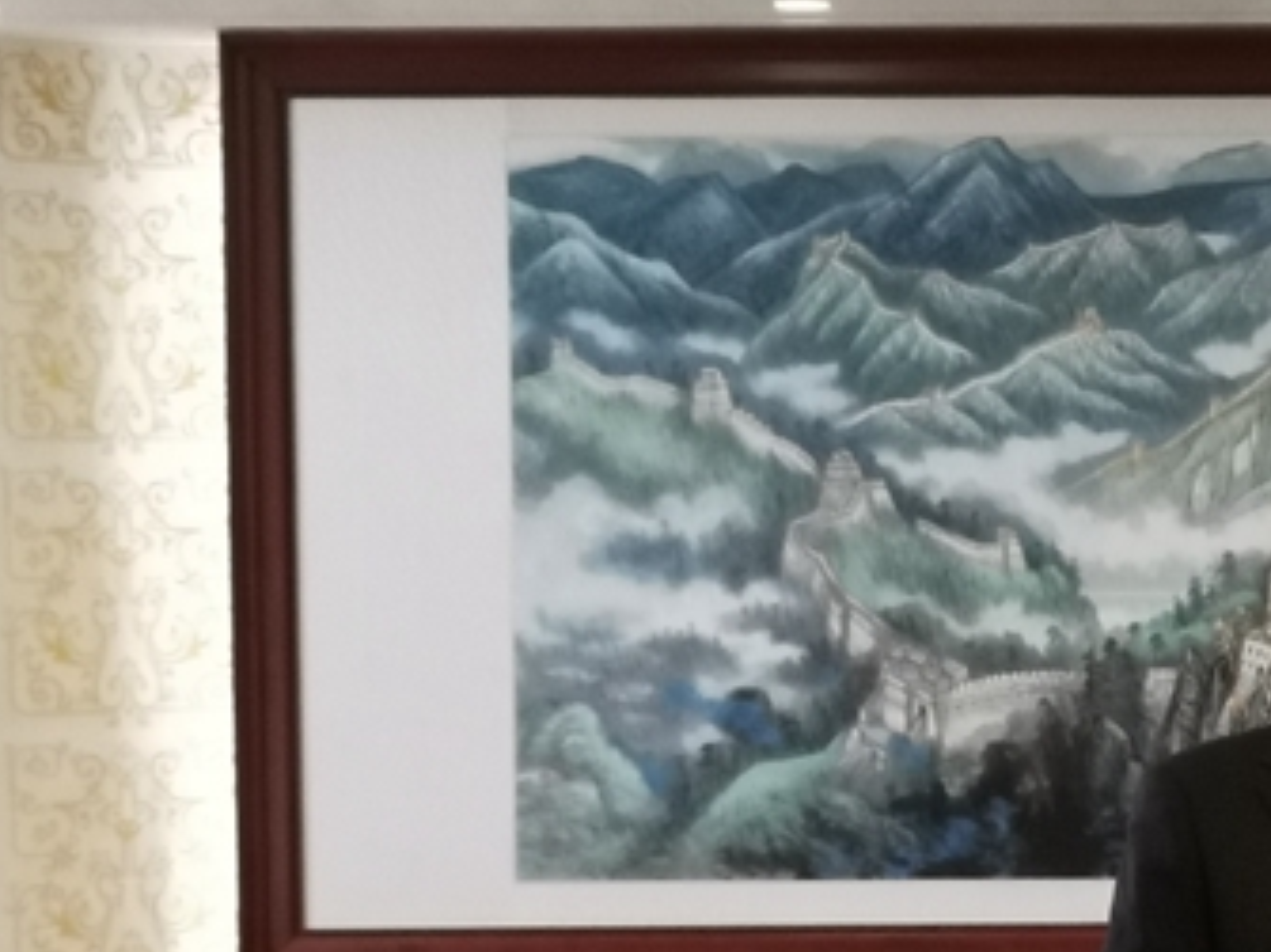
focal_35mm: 110
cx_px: 1499
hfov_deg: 17.1
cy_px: 796
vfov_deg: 13.4
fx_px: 4037
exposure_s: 1/100
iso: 320
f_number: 1.8
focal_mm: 3.95
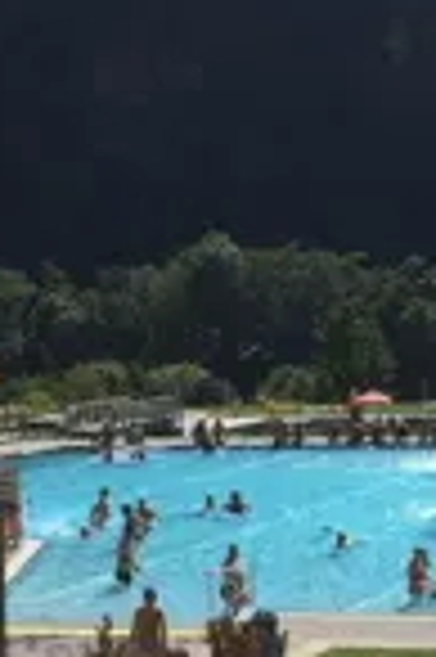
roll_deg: +1.7
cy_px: 504
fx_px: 1803
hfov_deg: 13.5
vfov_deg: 20.4
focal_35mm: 99
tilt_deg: -7.0
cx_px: 472
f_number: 2.2
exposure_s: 1/2326
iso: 32
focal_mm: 4.15
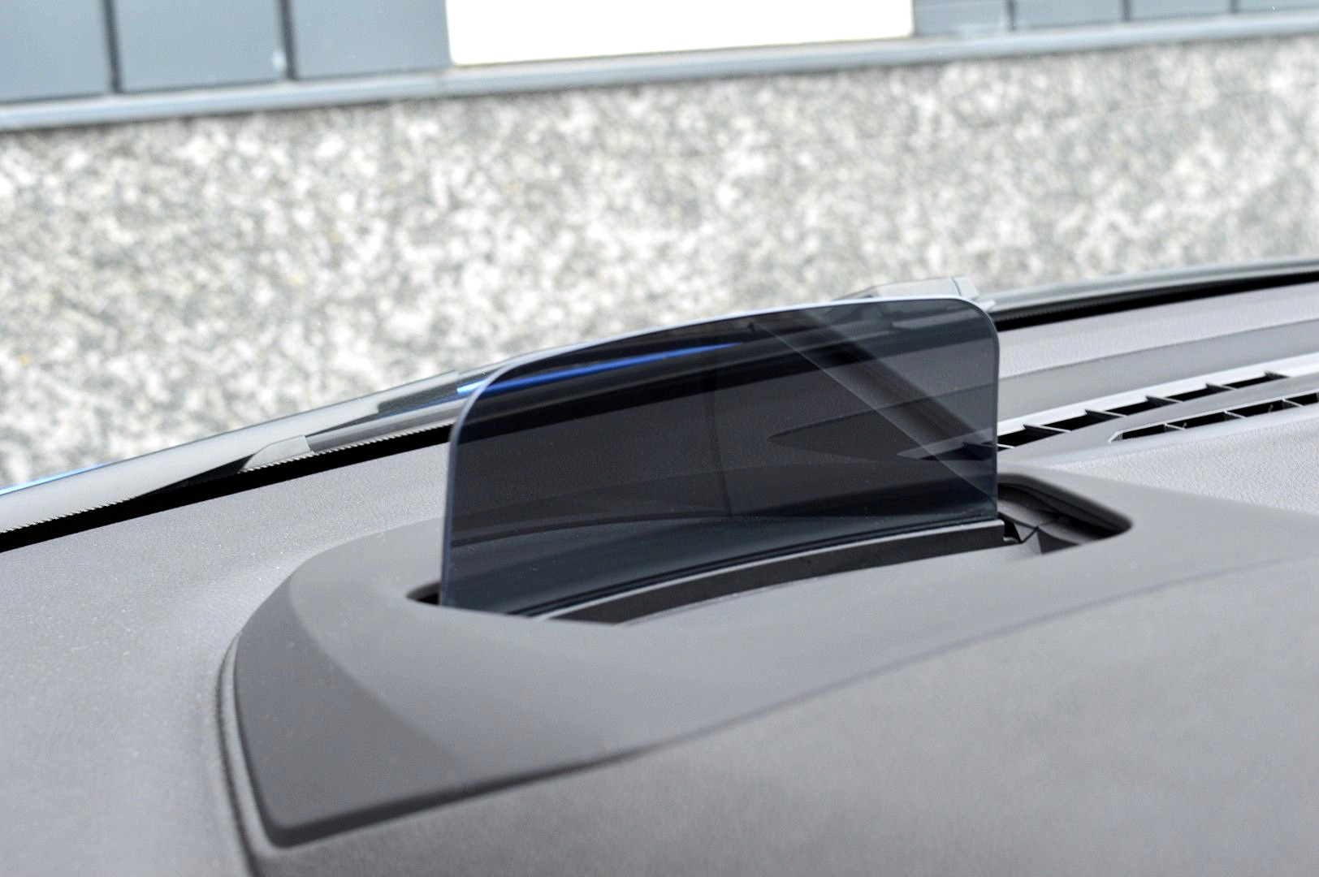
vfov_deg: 22.6
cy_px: 438
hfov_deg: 33.4
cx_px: 660
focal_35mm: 60
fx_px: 2196
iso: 400
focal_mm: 40
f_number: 8
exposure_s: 1/60
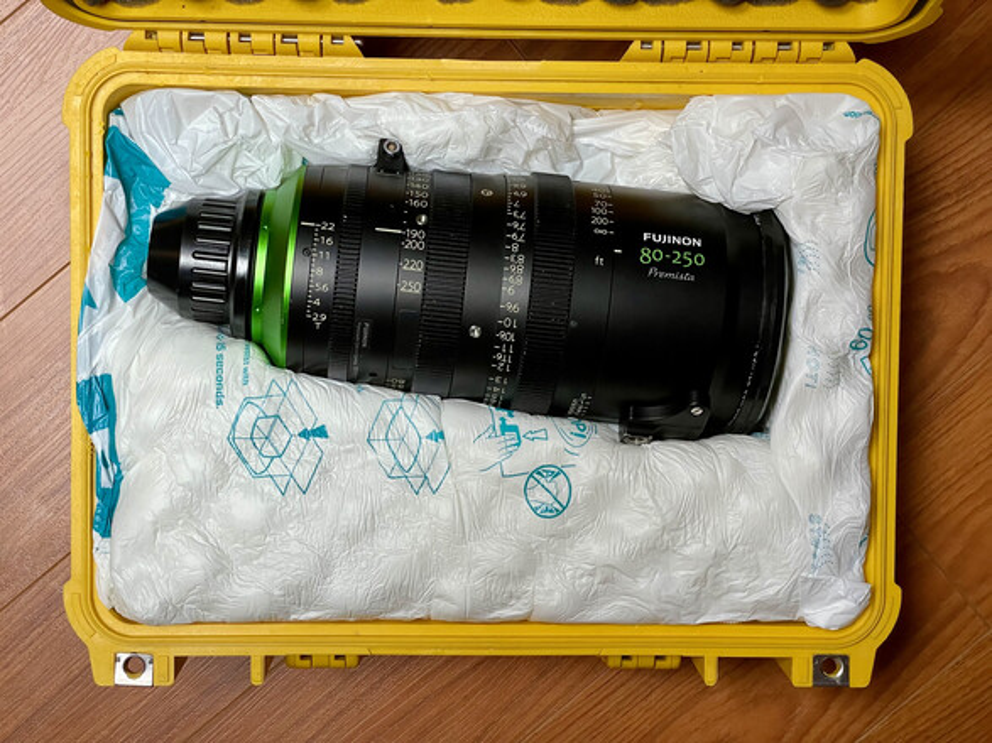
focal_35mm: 52
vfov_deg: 28.0
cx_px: 496
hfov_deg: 36.8
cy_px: 372
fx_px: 1490
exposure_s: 1/99
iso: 160
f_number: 2
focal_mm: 6
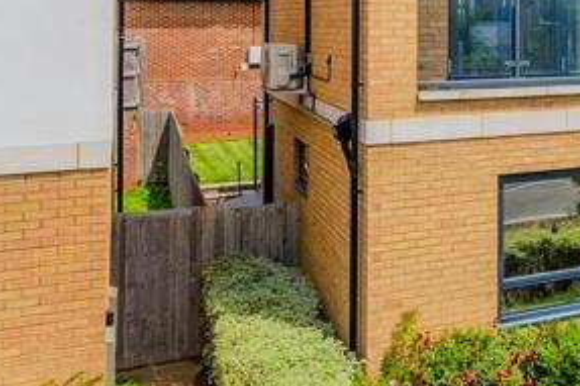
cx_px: 635
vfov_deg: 26.6
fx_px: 805
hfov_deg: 34.4
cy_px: 90
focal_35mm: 50
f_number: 8
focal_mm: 14
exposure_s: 1/320
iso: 100
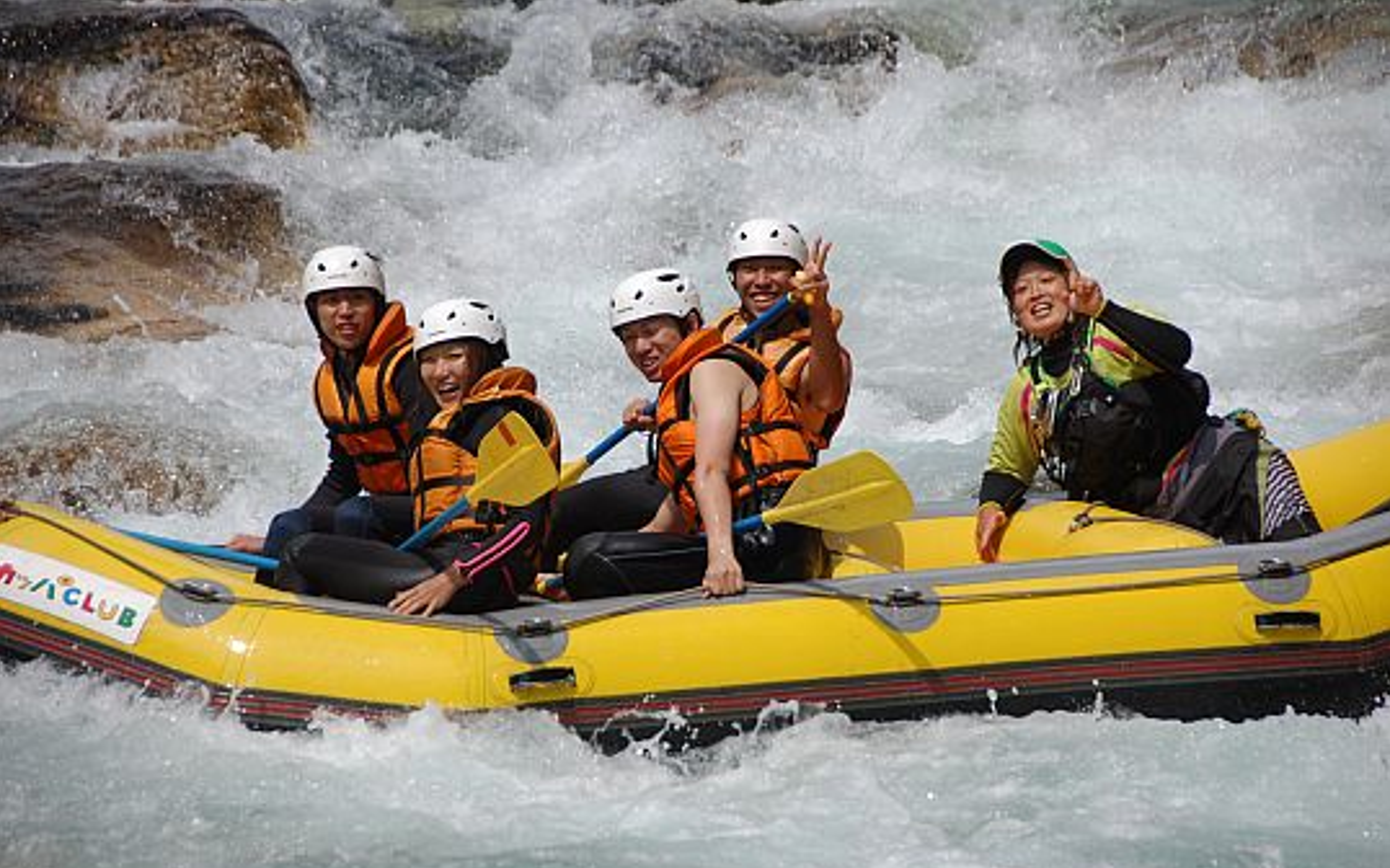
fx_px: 8711
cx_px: 695
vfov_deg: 5.7
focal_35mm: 230
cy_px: 459
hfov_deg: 9.1
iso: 200
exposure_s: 1/1250
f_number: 5.6
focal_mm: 150
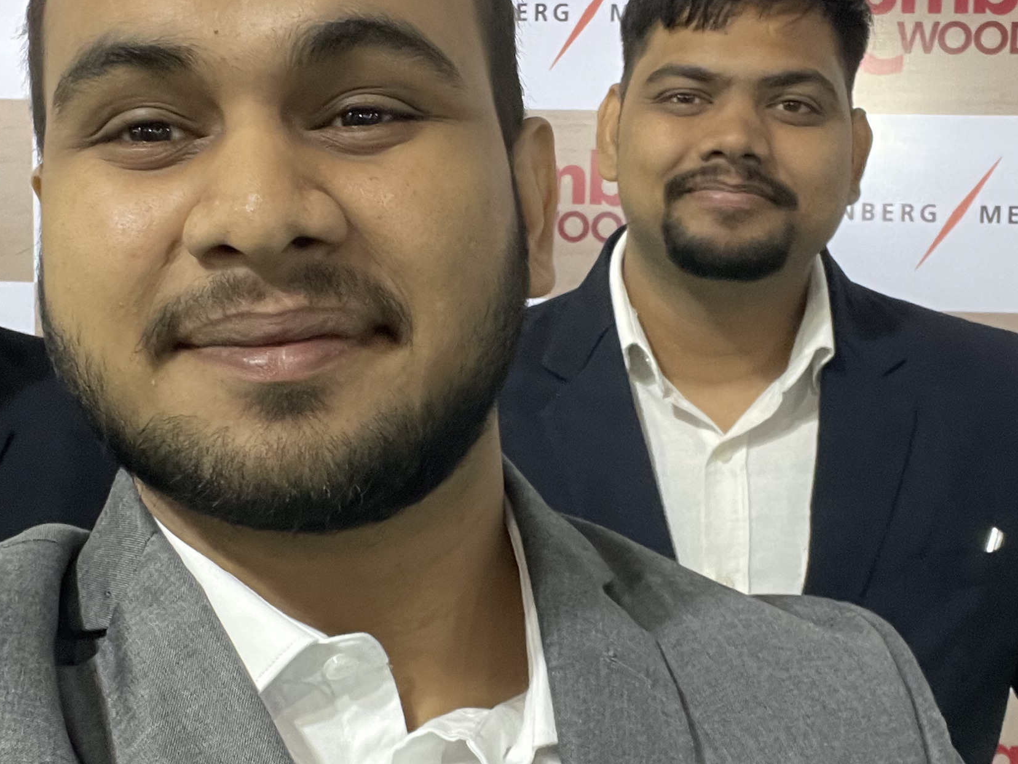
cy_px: 435
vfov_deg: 26.1
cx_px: 581
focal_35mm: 56
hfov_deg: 34.3
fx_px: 1647
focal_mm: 2.71
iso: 320
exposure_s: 1/50
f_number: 2.2
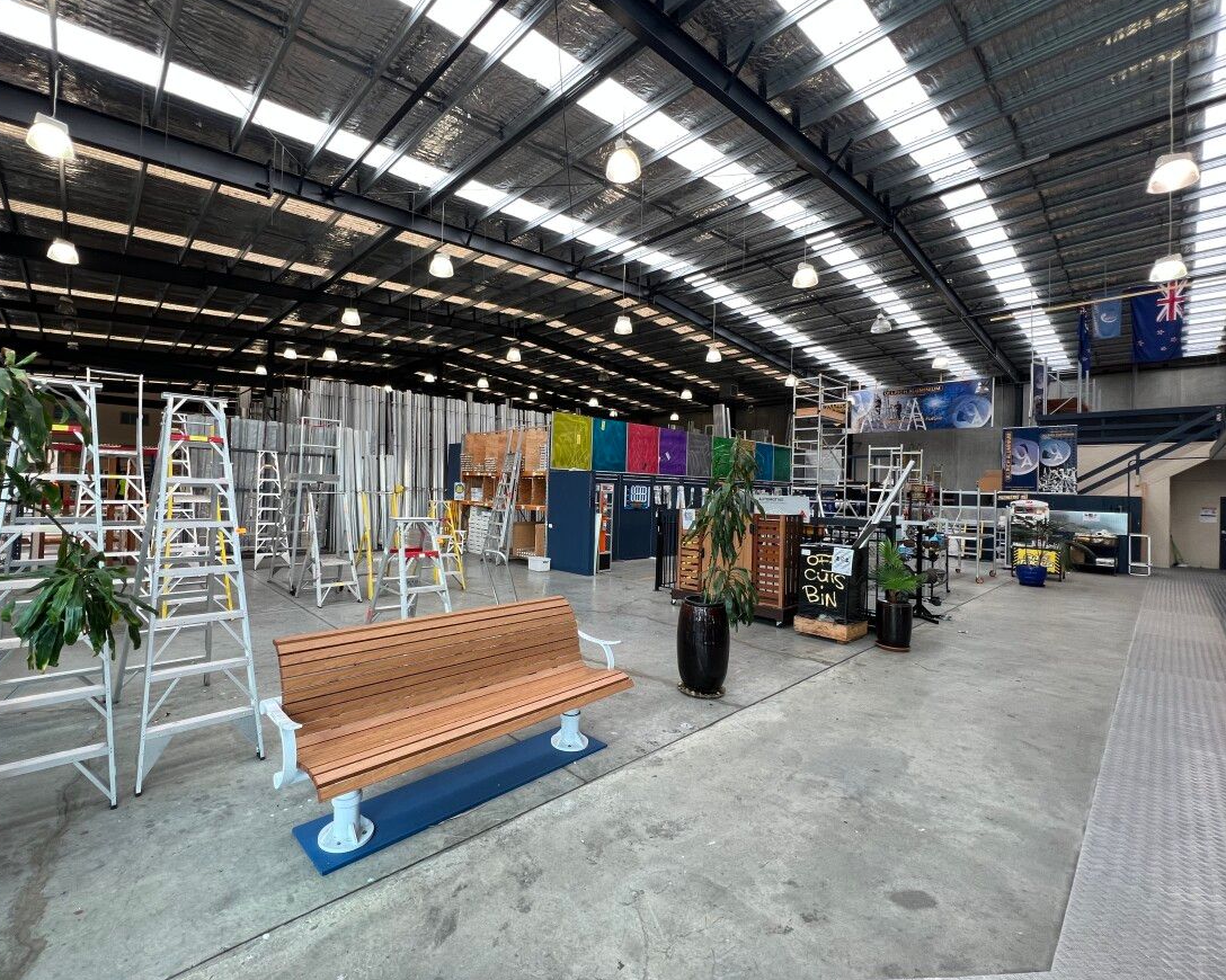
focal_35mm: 14
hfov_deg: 100.4
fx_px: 508
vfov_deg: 88.0
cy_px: 480
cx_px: 551
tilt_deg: -0.8
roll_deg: -1.8
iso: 64
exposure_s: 1/100
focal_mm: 1.57
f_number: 1.8
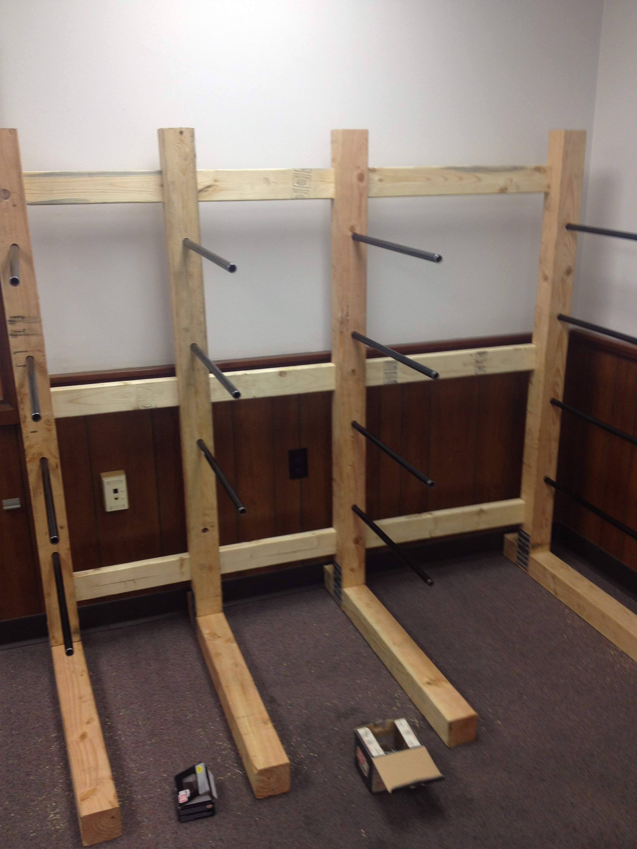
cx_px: 318
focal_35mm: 35
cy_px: 424
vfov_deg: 52.6
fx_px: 859
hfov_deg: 40.7
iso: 64
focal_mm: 4.28
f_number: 2.4
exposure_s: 1/40
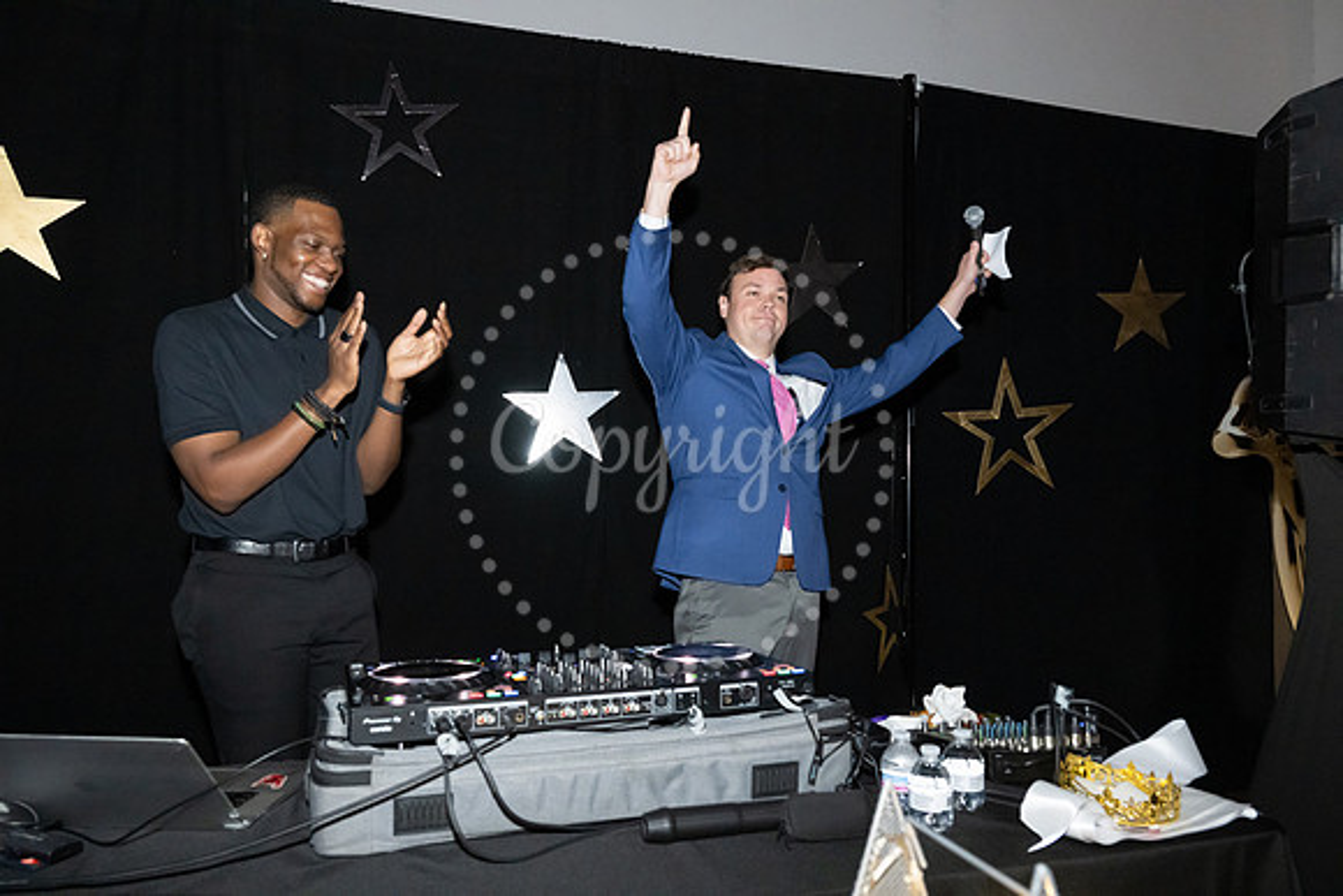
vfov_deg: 48.8
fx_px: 989
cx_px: 672
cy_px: 448
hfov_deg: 68.4
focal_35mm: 26
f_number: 5.6
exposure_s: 1/125
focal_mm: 26.5
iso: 6400
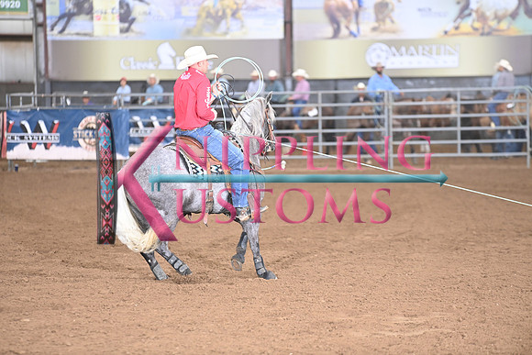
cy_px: 178
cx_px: 266
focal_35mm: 200
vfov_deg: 6.9
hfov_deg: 10.3
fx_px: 2956
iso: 2500
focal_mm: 200
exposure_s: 1/250
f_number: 3.2
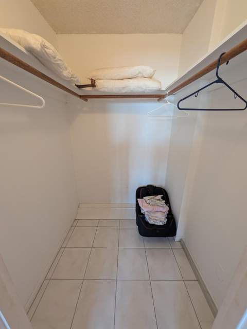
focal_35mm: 13
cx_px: 124
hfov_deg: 89.9
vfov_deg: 106.2
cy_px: 164
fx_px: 124
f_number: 2.2
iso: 129
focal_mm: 1.54
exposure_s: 1/40
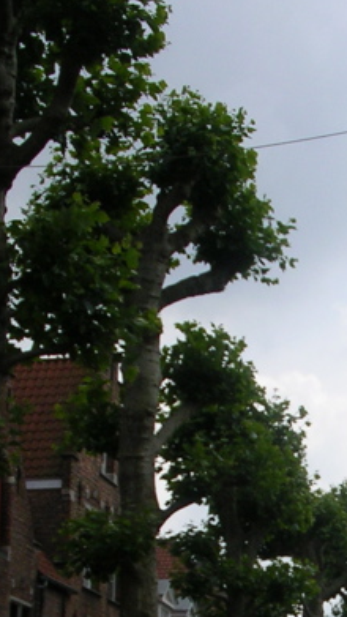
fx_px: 1455
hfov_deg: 13.3
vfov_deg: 22.9
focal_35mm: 89
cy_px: 633
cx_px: 375
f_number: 5.6
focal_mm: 5.8
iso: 50
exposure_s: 1/386
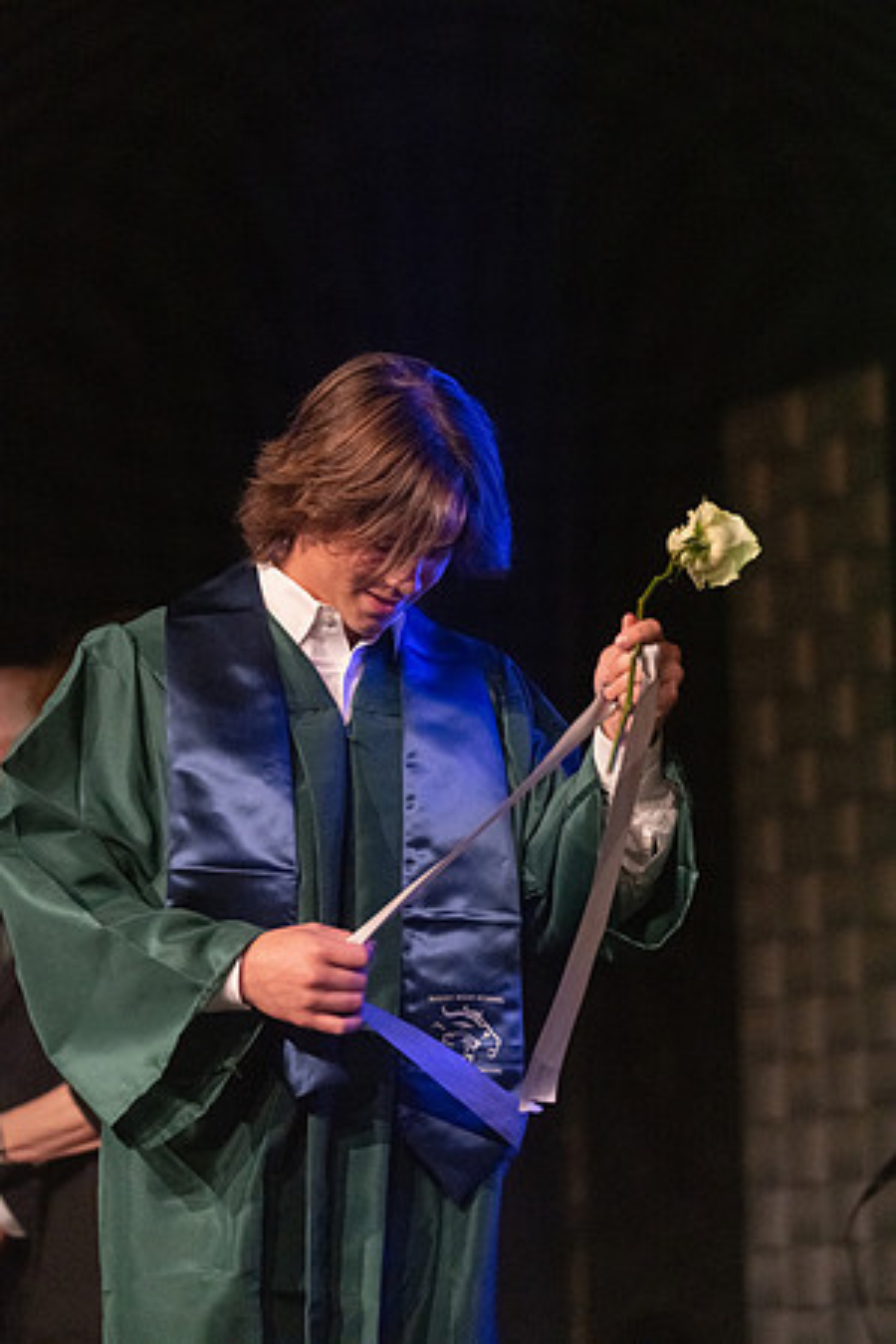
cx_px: 448
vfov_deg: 17.8
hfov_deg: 11.9
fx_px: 4293
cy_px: 672
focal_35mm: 115
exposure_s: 1/1000
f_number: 2.8
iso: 16000
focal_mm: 115
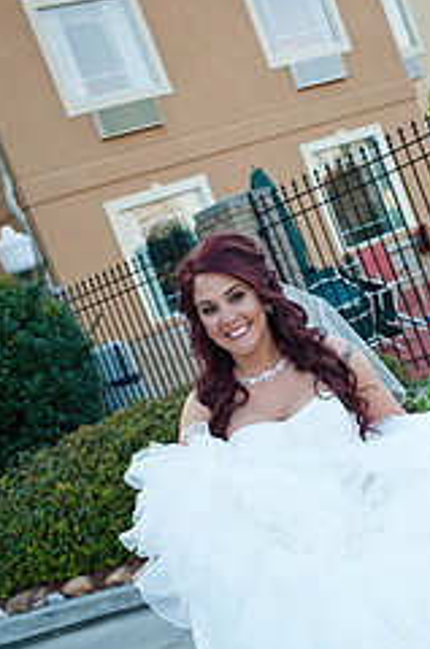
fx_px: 1350
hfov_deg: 17.9
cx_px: 356
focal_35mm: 75
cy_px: 492
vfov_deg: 26.7
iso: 320
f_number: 5.6
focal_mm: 40
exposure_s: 1/160
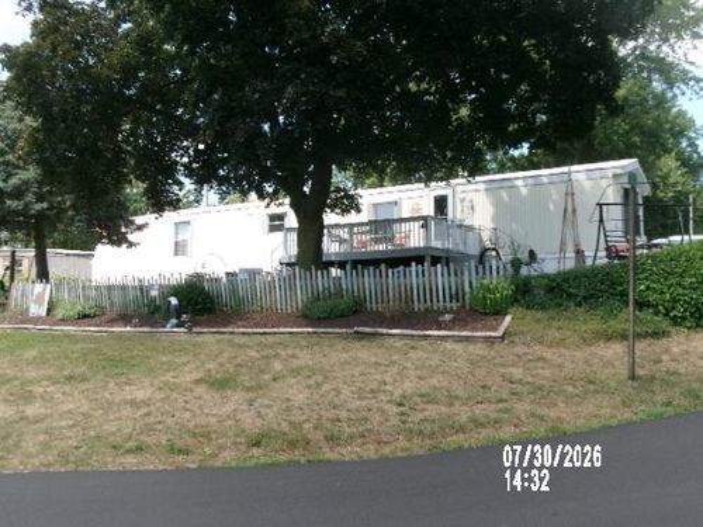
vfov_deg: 39.7
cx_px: 352
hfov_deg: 51.4
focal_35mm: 36
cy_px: 264
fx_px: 731
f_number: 11.8
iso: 100
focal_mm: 6.4
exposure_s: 1/52
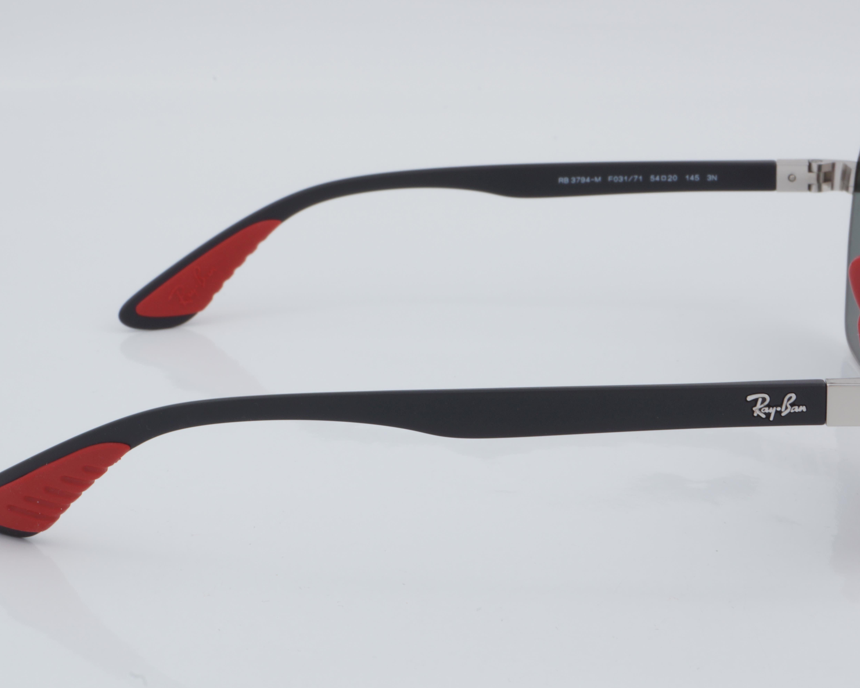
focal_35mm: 94
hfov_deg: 20.5
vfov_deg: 16.4
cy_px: 343
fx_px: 2382
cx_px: 466
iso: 100
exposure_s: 1/4
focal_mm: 55
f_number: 32
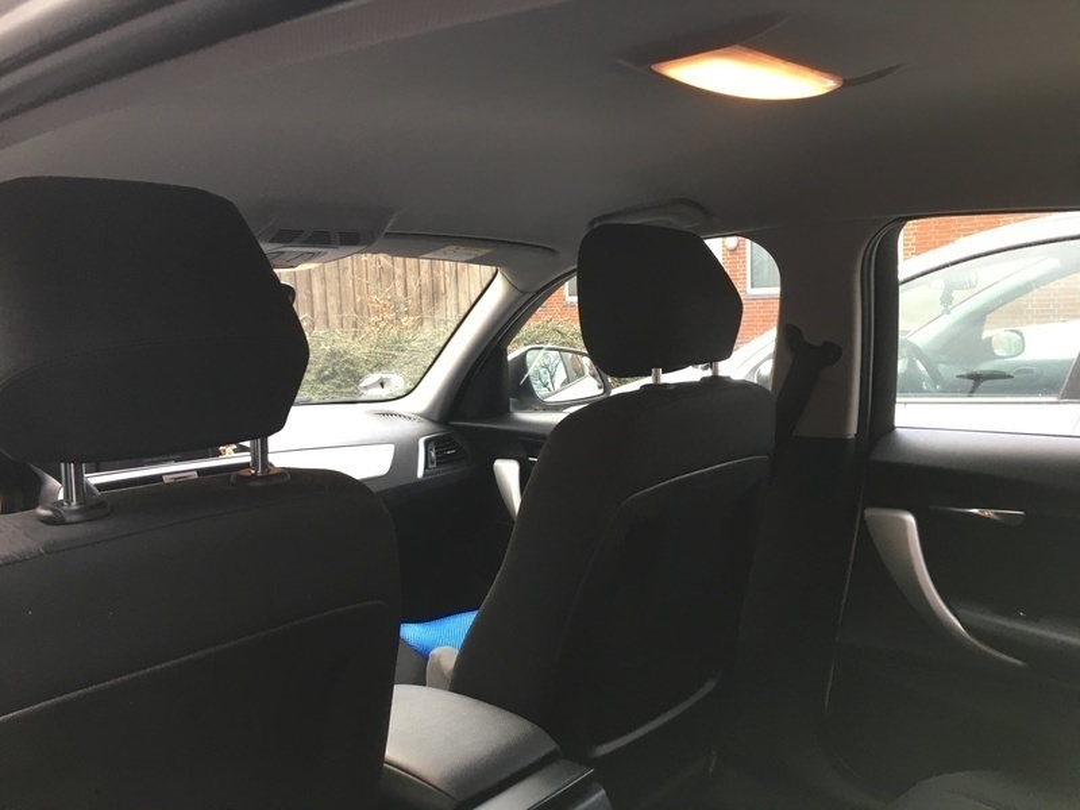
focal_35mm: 29
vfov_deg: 48.2
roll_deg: +2.7
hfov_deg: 61.7
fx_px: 905
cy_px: 405
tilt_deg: -5.2
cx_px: 540
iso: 100
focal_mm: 4.15
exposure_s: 1/33
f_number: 2.2
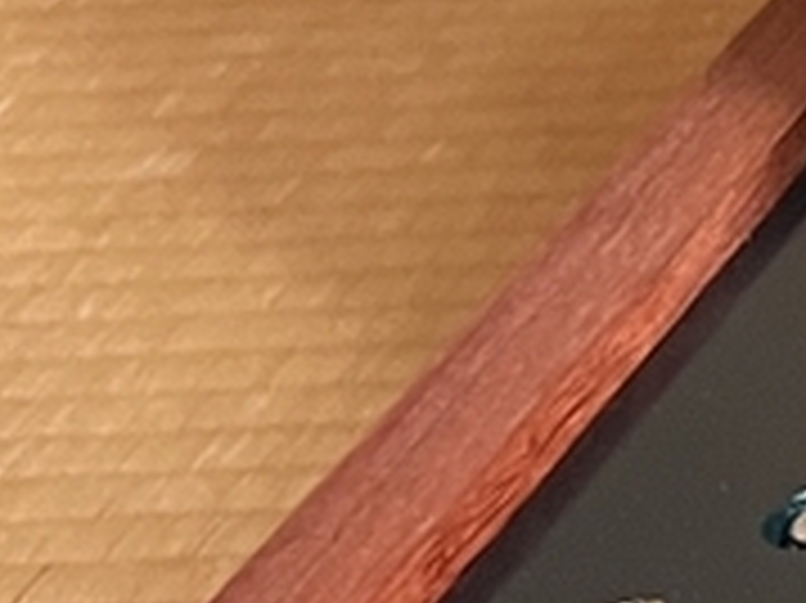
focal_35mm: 174
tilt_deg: -23.5
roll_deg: +2.4
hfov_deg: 9.0
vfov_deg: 8.4
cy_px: -148
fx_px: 4049
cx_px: 2513
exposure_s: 1/38
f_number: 1.6
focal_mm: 5.1
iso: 640
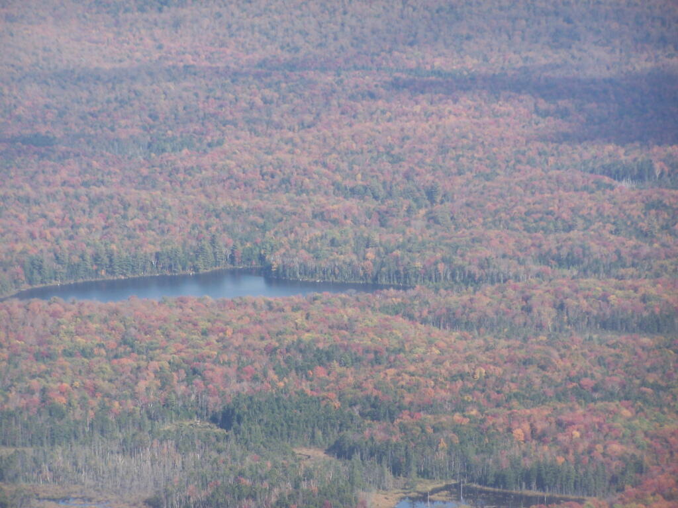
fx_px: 4270
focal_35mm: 218
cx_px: 339
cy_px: 254
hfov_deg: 9.1
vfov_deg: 6.8
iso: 80
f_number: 3.2
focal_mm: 36.2
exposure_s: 1/640
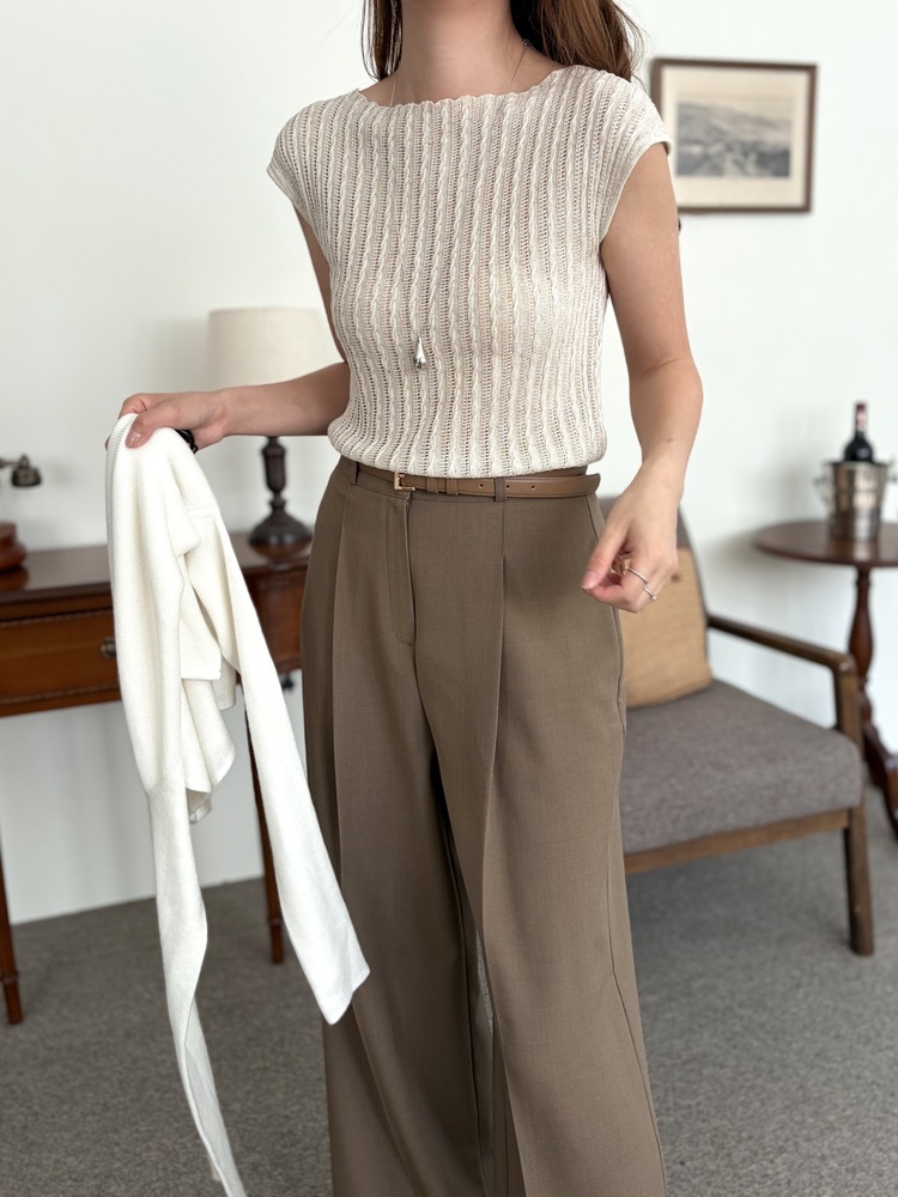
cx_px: 449
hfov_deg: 53.1
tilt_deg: -9.3
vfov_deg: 67.3
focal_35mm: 26
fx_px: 899
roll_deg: +1.8
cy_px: 598
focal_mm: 5.96
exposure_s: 1/122
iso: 40
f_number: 1.6
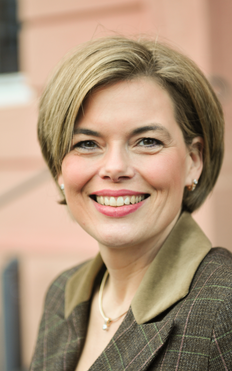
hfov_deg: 12.2
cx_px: 122
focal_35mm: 107
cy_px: 186
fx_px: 1083
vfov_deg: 19.5
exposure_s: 1/100
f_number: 2.8
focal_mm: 70
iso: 250
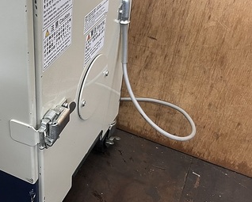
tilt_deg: -34.1
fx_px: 381
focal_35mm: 51
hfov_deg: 34.3
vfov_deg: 29.6
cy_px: 76
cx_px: 19
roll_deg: +4.0
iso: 125
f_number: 1.6
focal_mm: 5.1
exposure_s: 1/72
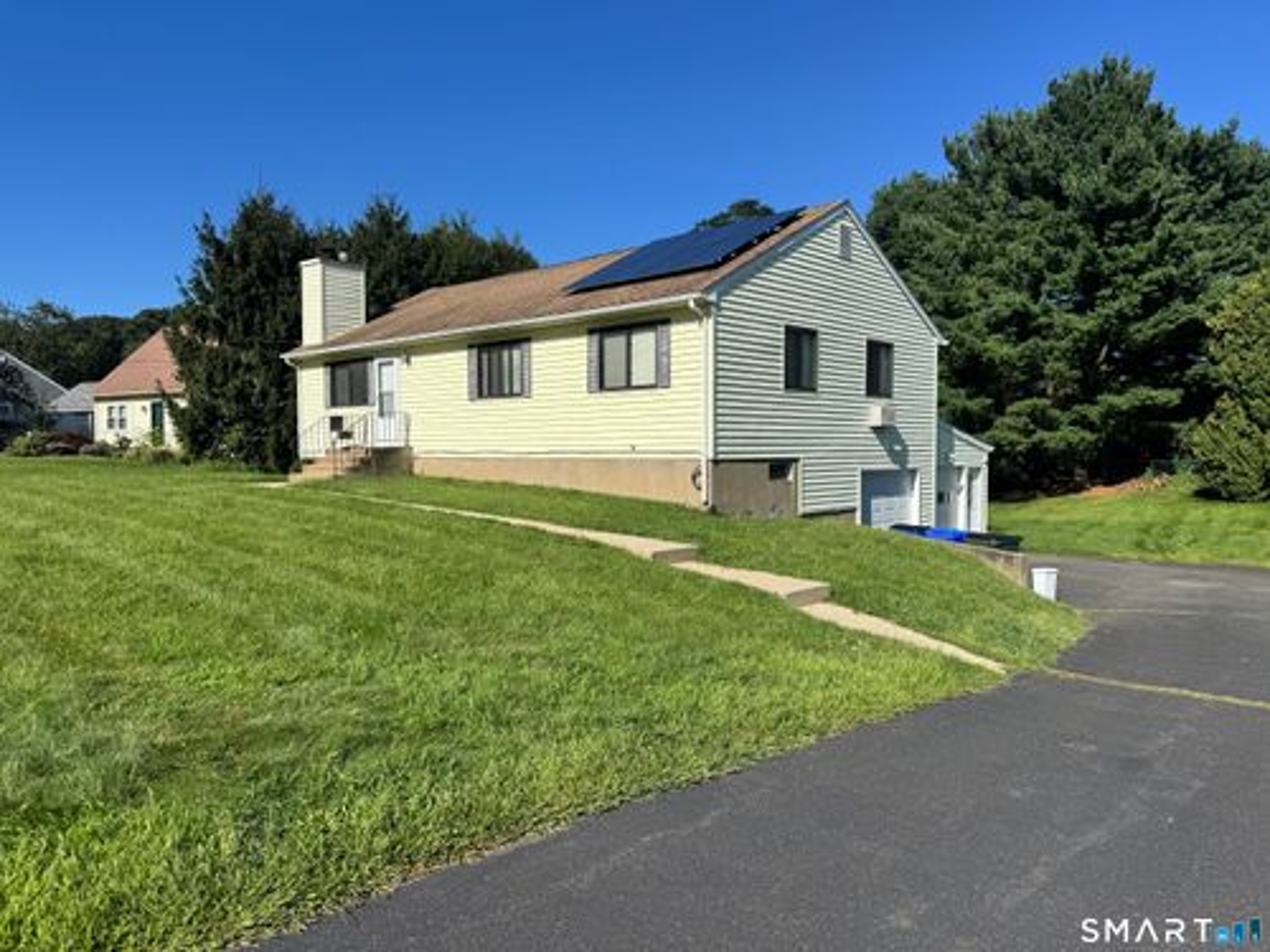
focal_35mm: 24
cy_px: 476
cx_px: 635
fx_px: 881
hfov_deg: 71.6
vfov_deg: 56.8
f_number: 1.78
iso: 80
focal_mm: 6.76
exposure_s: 1/5348
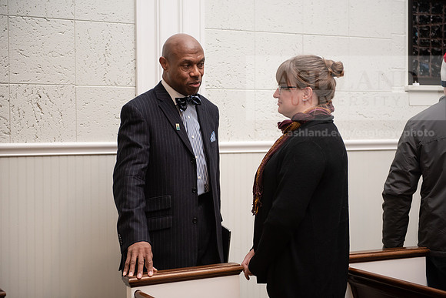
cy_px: 149
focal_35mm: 62
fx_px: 768
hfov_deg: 32.4
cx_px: 223
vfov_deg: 21.9
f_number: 2.8
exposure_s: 1/200
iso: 1250
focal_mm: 62
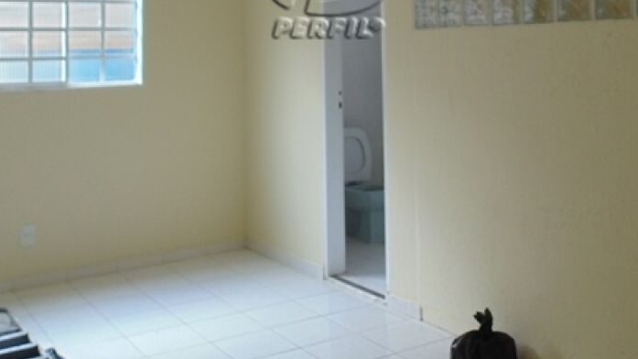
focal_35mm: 44
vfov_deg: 25.8
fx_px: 744
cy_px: 2
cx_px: 330
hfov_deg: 46.4
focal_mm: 4
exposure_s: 1/30
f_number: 3.1
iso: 100
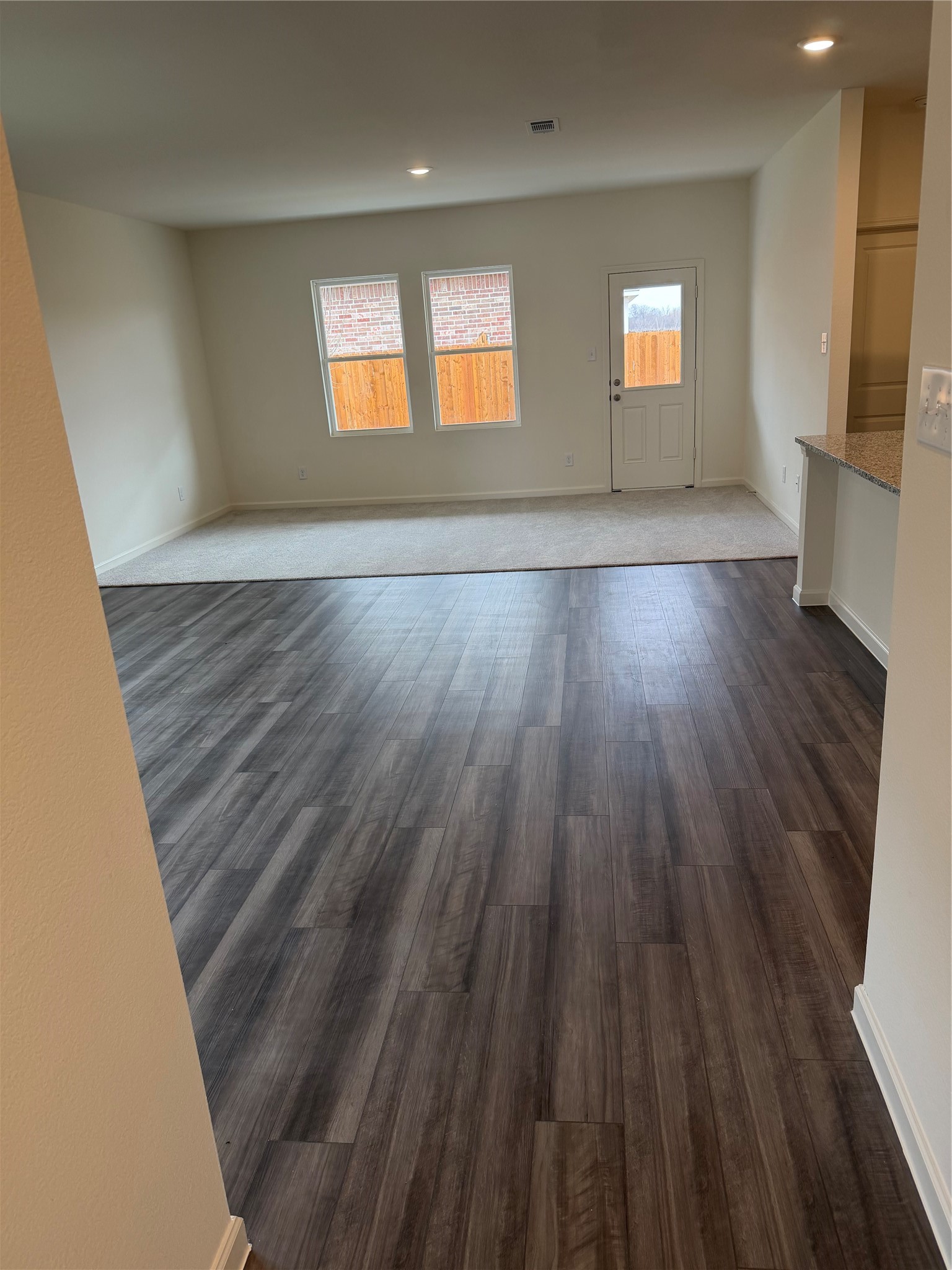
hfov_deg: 56.8
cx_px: 476
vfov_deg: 71.6
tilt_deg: -17.0
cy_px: 635
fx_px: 880
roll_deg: +4.1
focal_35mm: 24
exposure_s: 1/120
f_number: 1.78
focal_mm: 6.76
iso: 125
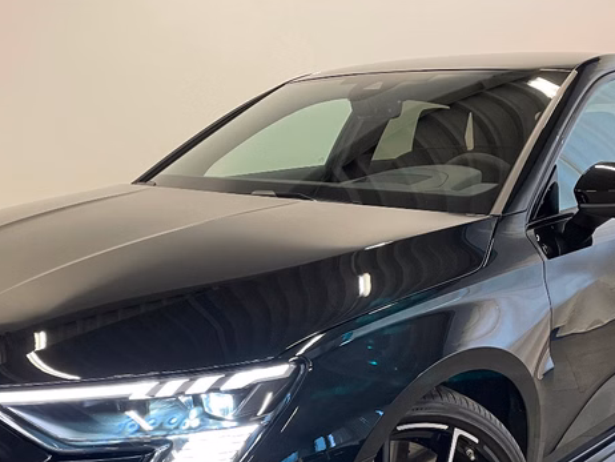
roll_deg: +0.1
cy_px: 389
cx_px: 289
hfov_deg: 42.0
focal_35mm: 45
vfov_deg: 31.1
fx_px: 800
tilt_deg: -17.7
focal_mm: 4.2
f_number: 1.6
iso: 250
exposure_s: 1/50
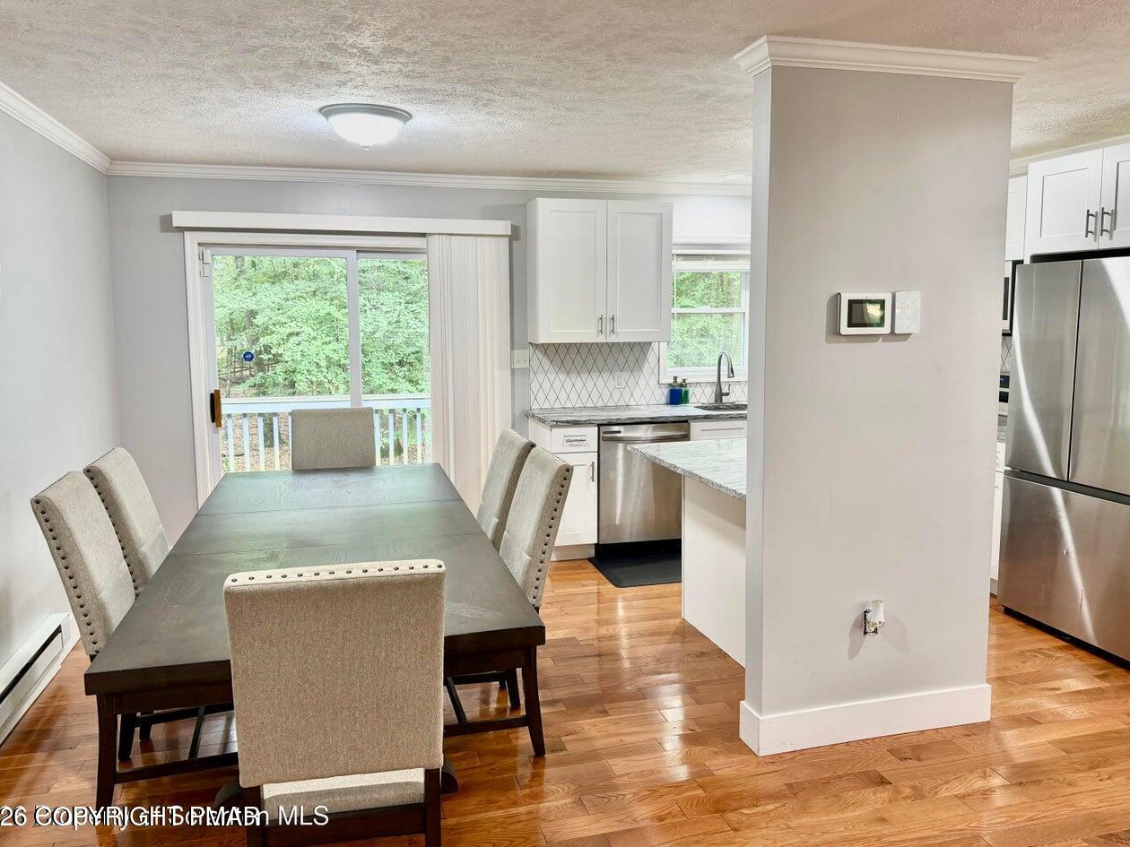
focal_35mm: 26
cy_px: 399
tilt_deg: -5.5
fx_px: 849
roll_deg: +0.2
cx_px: 560
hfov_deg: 67.3
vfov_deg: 53.0
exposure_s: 1/60
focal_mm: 6.76
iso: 125
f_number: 1.78
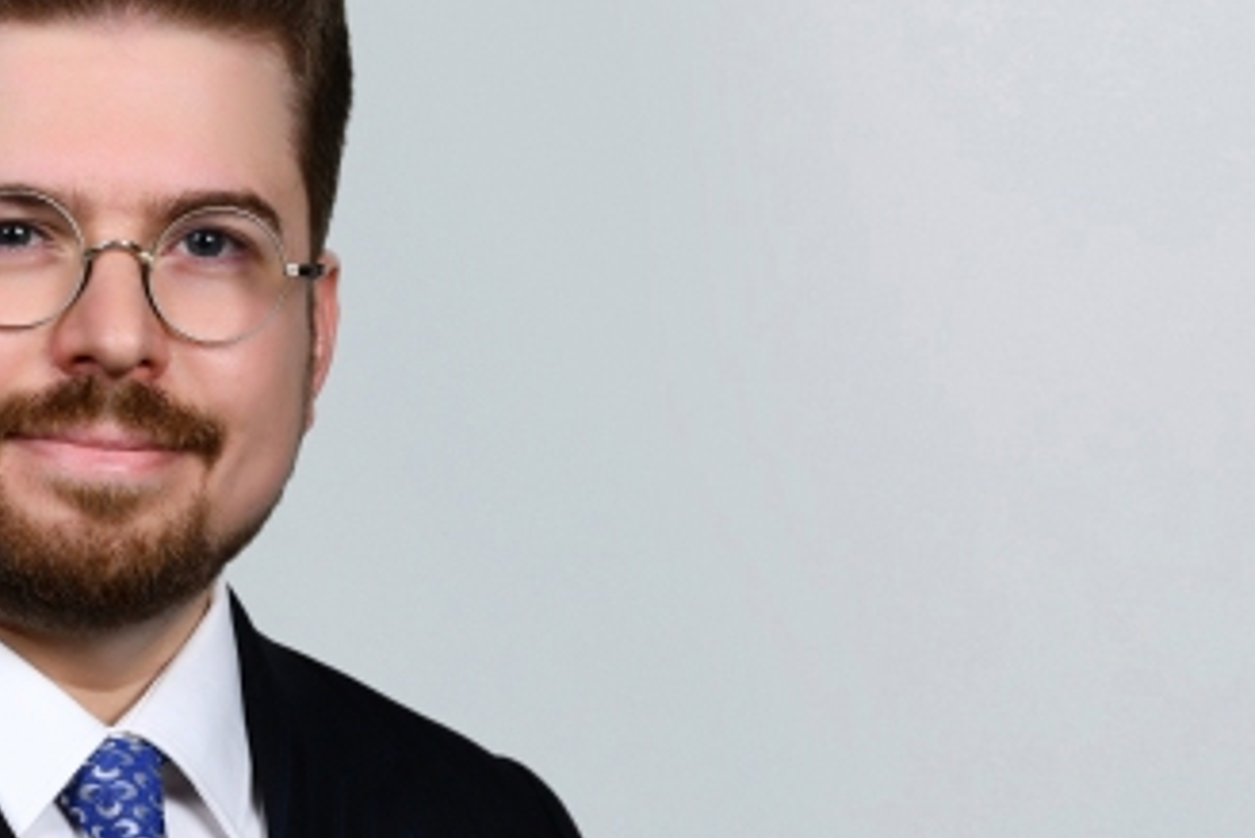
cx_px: 42
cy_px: 687
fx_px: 7533
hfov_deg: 9.5
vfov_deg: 6.4
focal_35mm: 216
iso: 50
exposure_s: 1/125
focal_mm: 90
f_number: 7.1
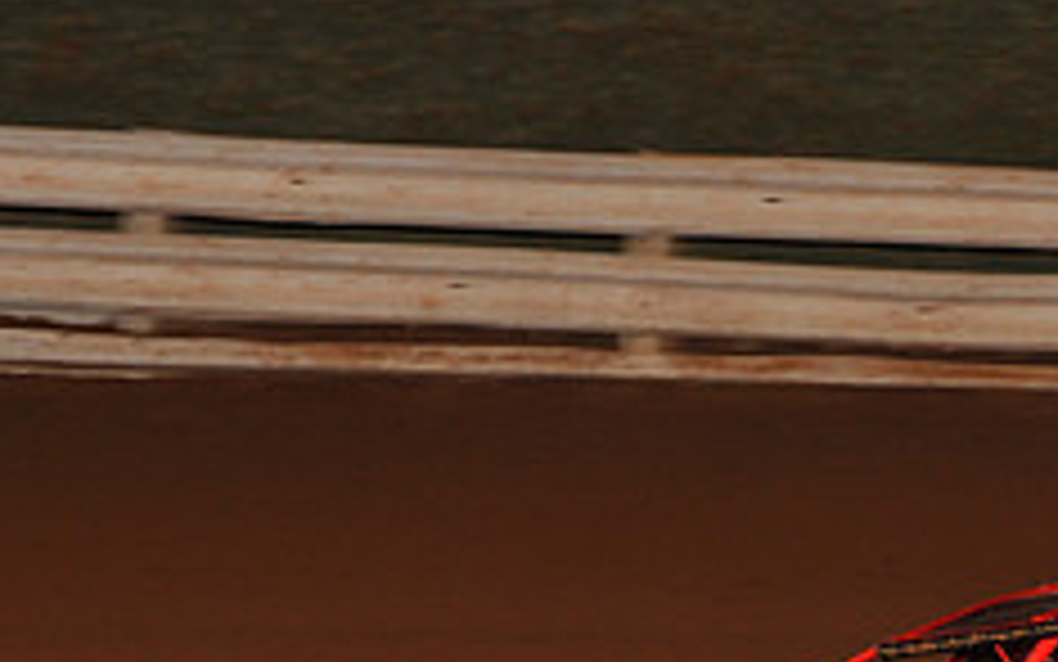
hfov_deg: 6.7
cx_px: 972
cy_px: 721
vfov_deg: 4.2
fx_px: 9056
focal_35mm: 314
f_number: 5.6
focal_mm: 125
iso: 500
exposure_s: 1/250
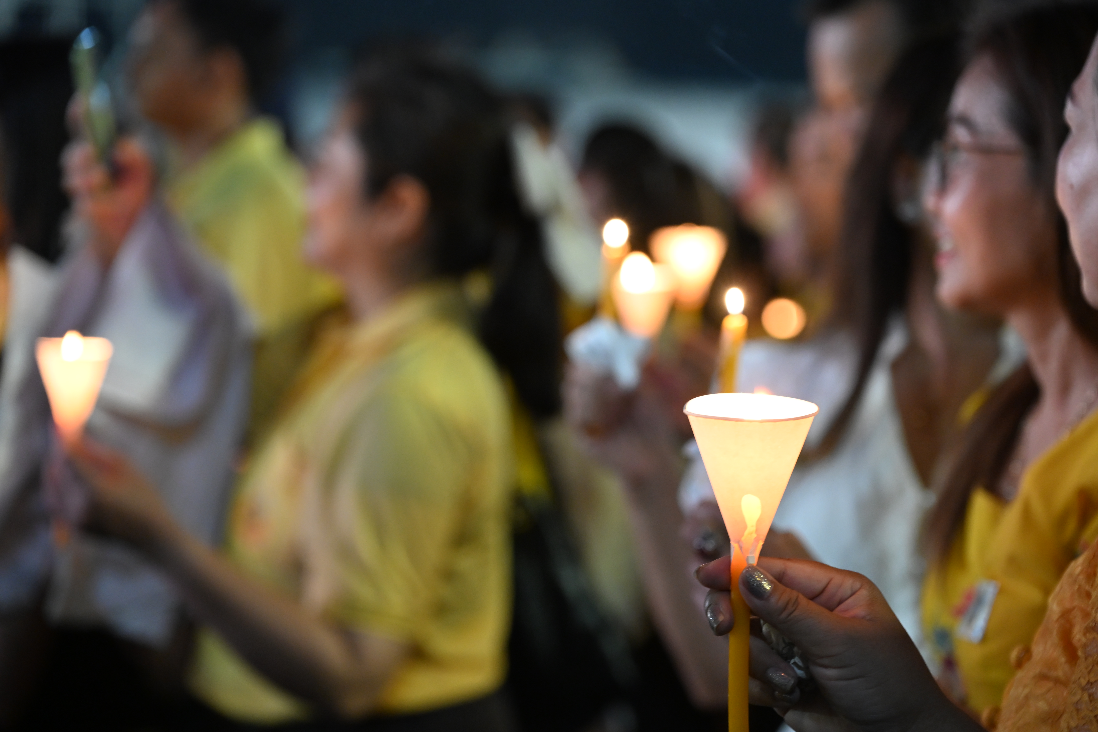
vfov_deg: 12.3
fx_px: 3385
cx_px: 559
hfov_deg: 18.4
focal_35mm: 111
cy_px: 371
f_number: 4
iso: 3200
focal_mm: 105
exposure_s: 1/50
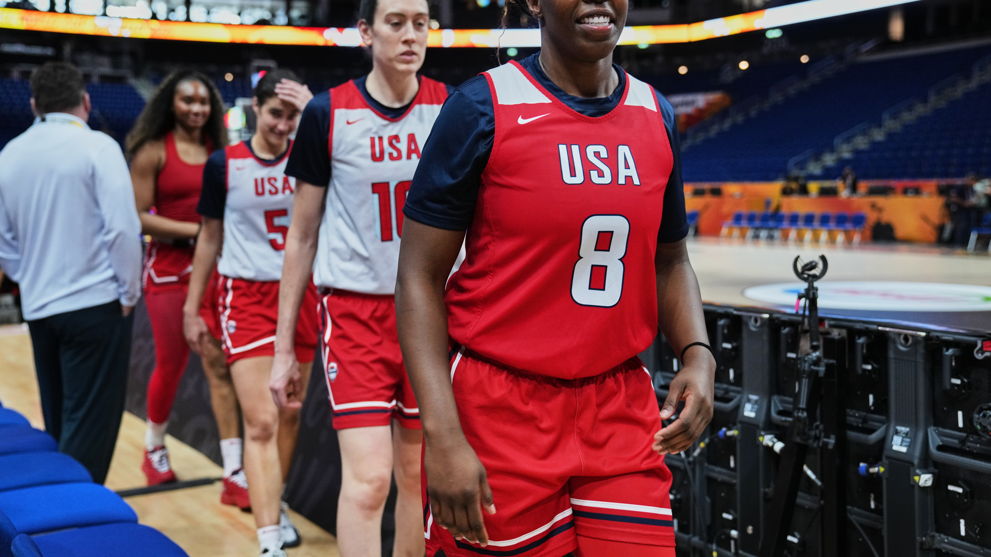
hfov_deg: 48.4
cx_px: 496
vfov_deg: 28.3
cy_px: 226
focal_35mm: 42
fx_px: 1104
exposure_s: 1/400
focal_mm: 40
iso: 2000
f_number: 3.2
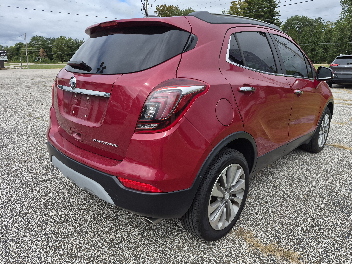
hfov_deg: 73.9
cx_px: 176
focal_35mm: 23
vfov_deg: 58.9
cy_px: 132
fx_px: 234
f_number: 1.8
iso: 80
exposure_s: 1/3576
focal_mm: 5.4
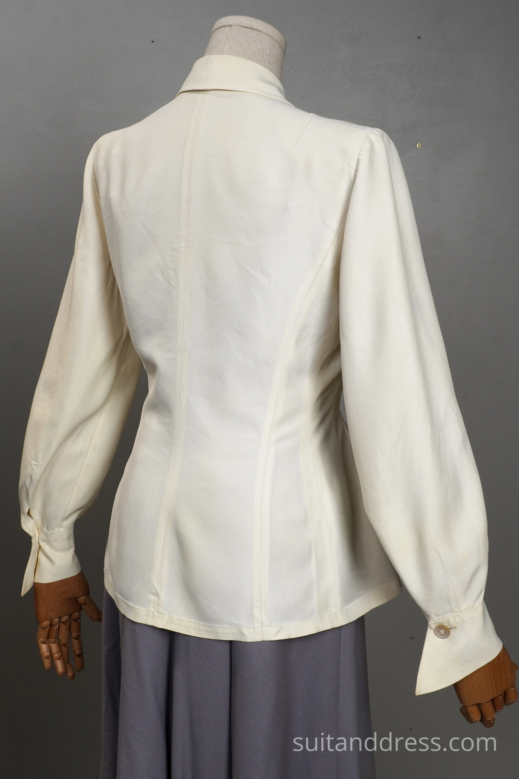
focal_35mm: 48
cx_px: 260
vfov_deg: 41.1
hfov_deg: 28.1
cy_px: 390
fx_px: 1038
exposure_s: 1/50
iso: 400
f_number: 10
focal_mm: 32
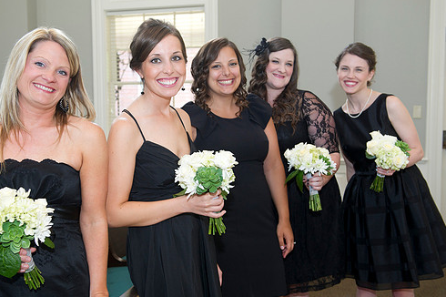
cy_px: 152
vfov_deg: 29.8
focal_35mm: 45
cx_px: 193
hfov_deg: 43.5
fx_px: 557
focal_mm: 38
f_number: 5
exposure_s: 1/100
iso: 800
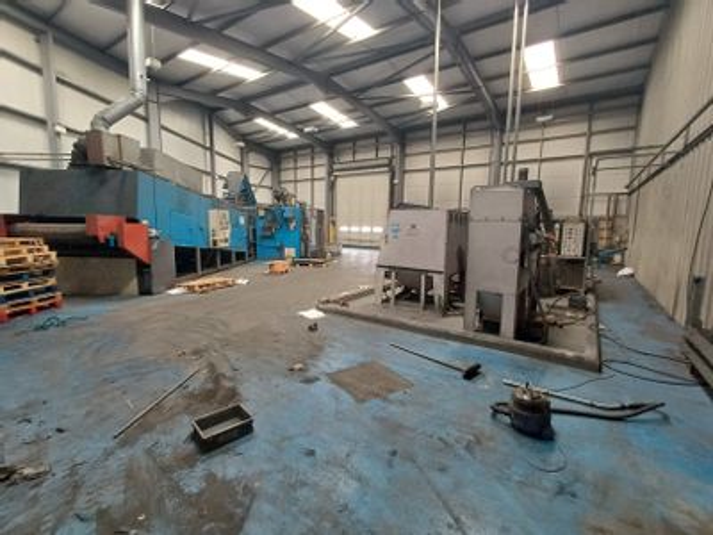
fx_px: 330
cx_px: 356
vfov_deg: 78.1
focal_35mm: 16
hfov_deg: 94.5
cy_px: 268
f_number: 2.2
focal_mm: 1.64
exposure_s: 1/25
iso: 160
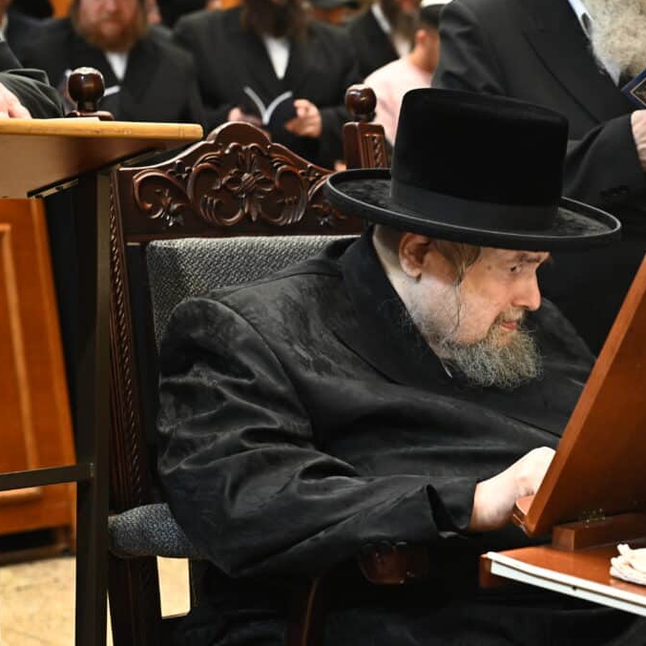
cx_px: 468
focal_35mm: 90
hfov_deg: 19.2
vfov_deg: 19.3
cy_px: 323
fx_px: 1900
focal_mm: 70
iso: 2000
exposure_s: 1/60
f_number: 5
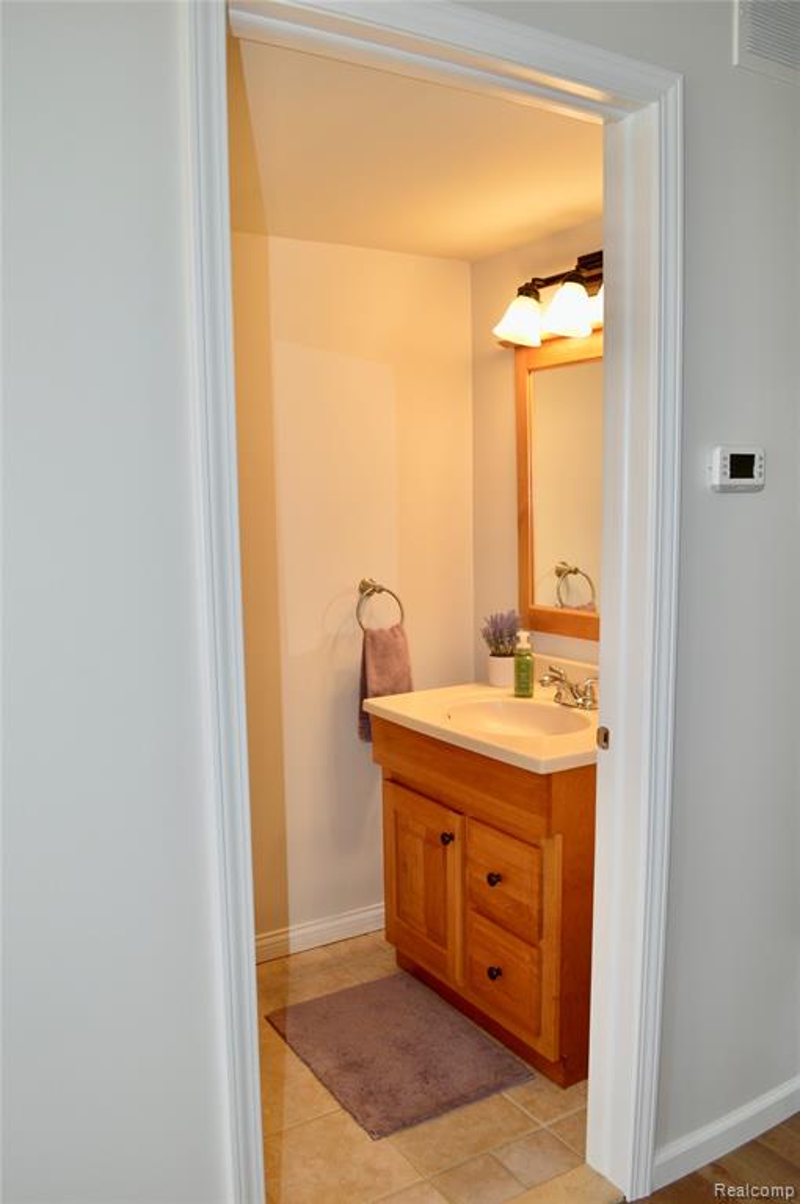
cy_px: 602
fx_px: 902
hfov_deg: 47.9
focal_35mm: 27
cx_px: 400
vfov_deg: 67.4
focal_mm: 18
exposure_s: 1/100
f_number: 4
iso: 400
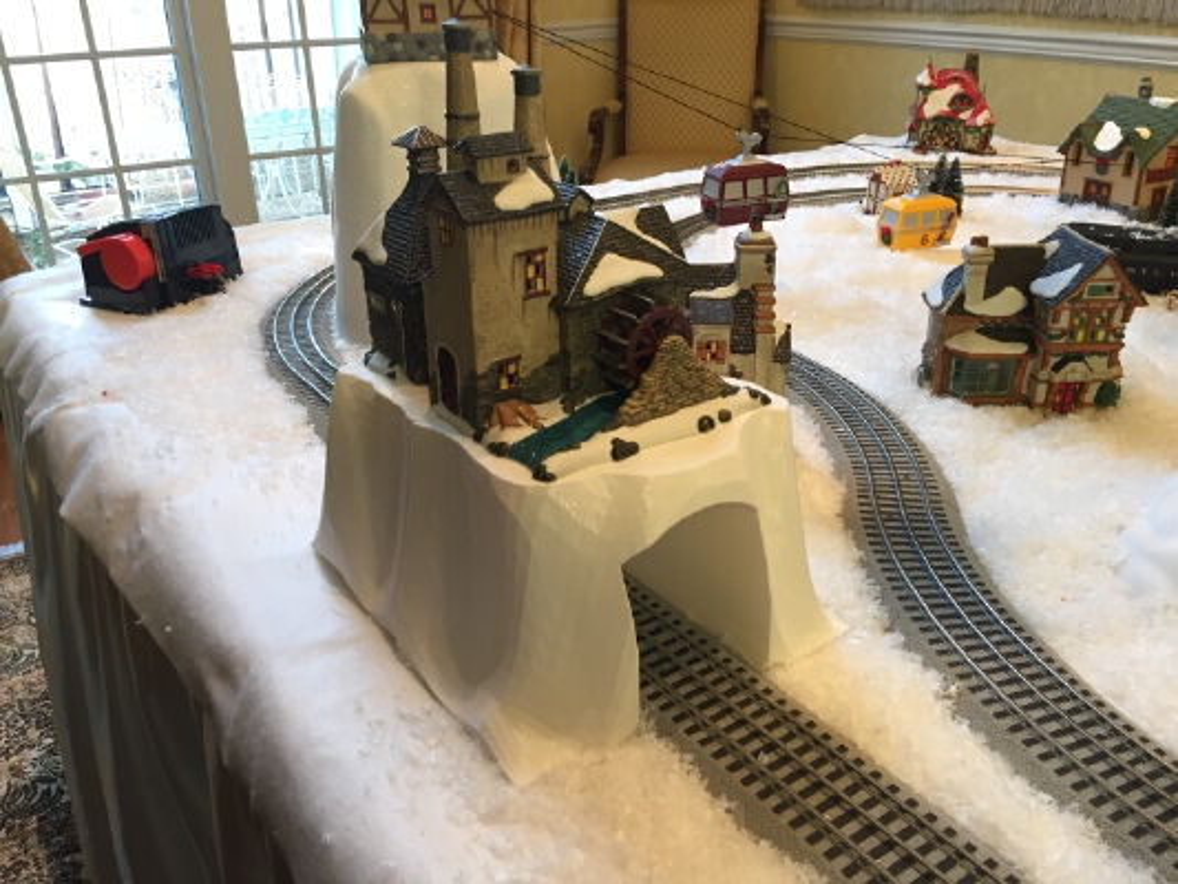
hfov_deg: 61.6
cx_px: 589
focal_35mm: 29
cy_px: 442
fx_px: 987
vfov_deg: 48.2
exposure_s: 1/30
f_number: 2.2
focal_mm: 4.15
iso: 80
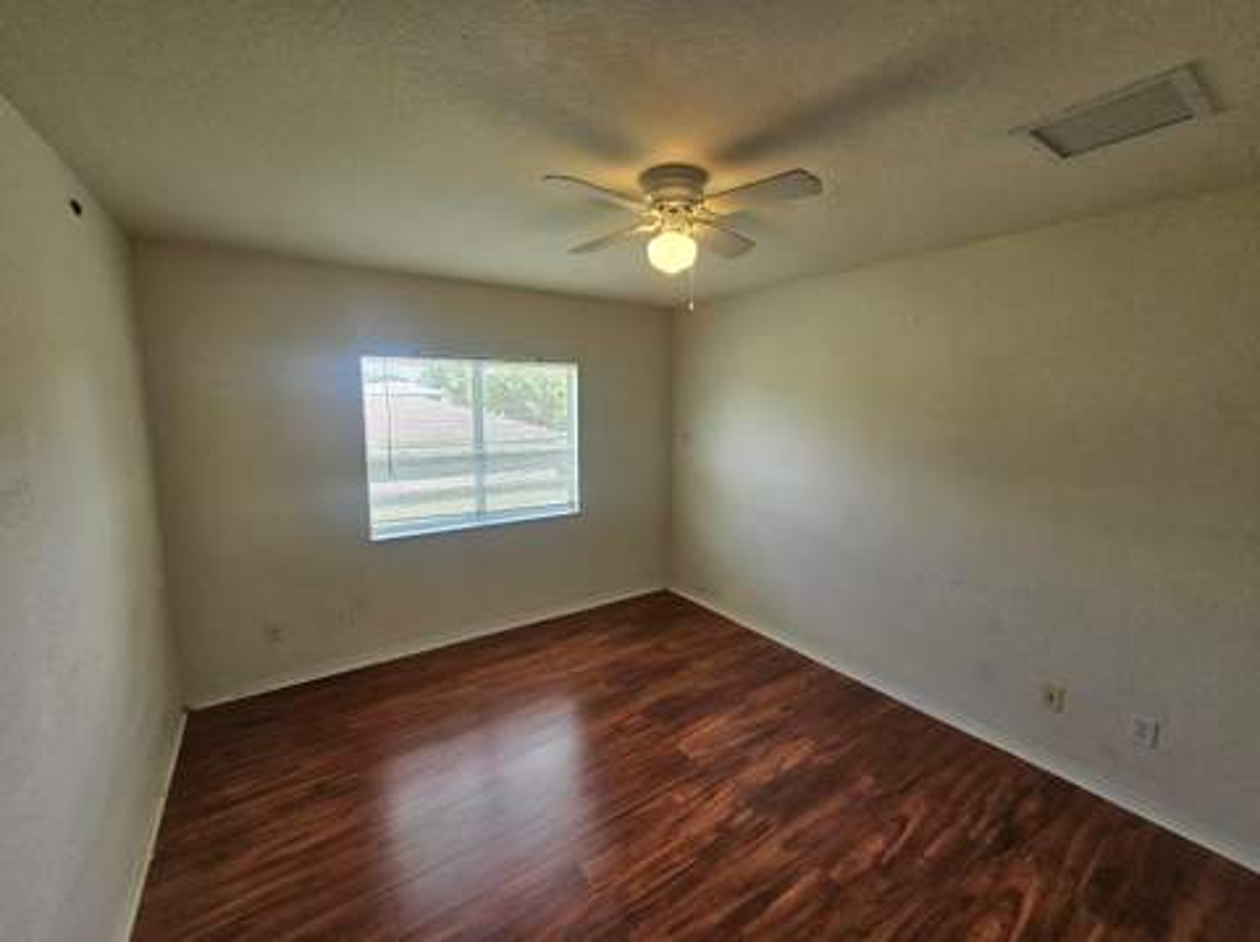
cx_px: 630
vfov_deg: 89.8
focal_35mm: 13
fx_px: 473
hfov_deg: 106.2
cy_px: 471
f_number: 2.2
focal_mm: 2.2
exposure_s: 1/370
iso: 200
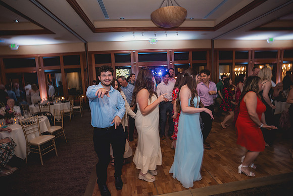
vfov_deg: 70.5
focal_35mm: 17
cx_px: 146
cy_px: 98
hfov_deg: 93.3
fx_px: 138
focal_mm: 17
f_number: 2.8
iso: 2500
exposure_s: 1/50
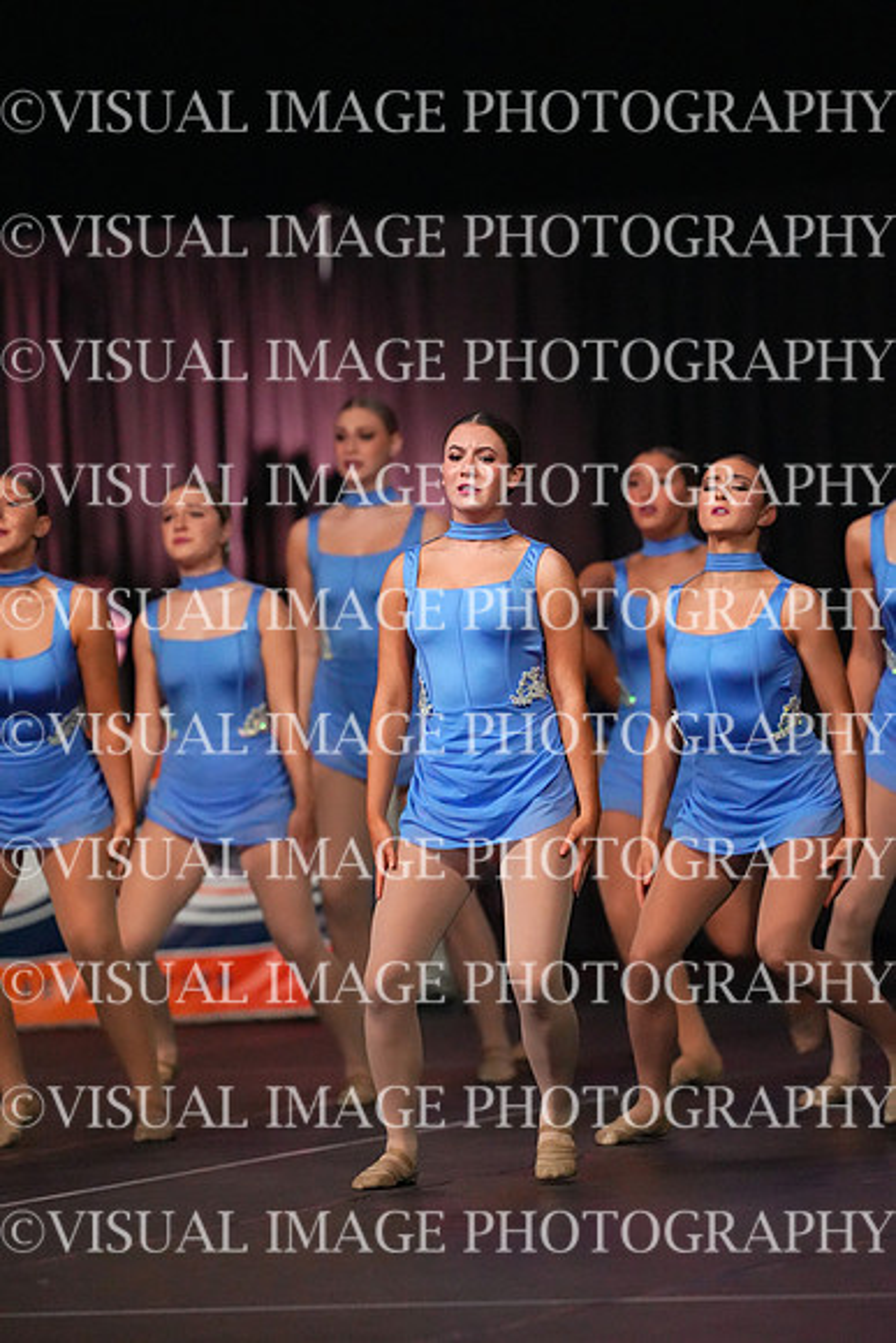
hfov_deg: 4.6
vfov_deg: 6.9
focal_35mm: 300
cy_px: 672
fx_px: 11192
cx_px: 448
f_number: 3.5
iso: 16000
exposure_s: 1/1250
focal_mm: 300
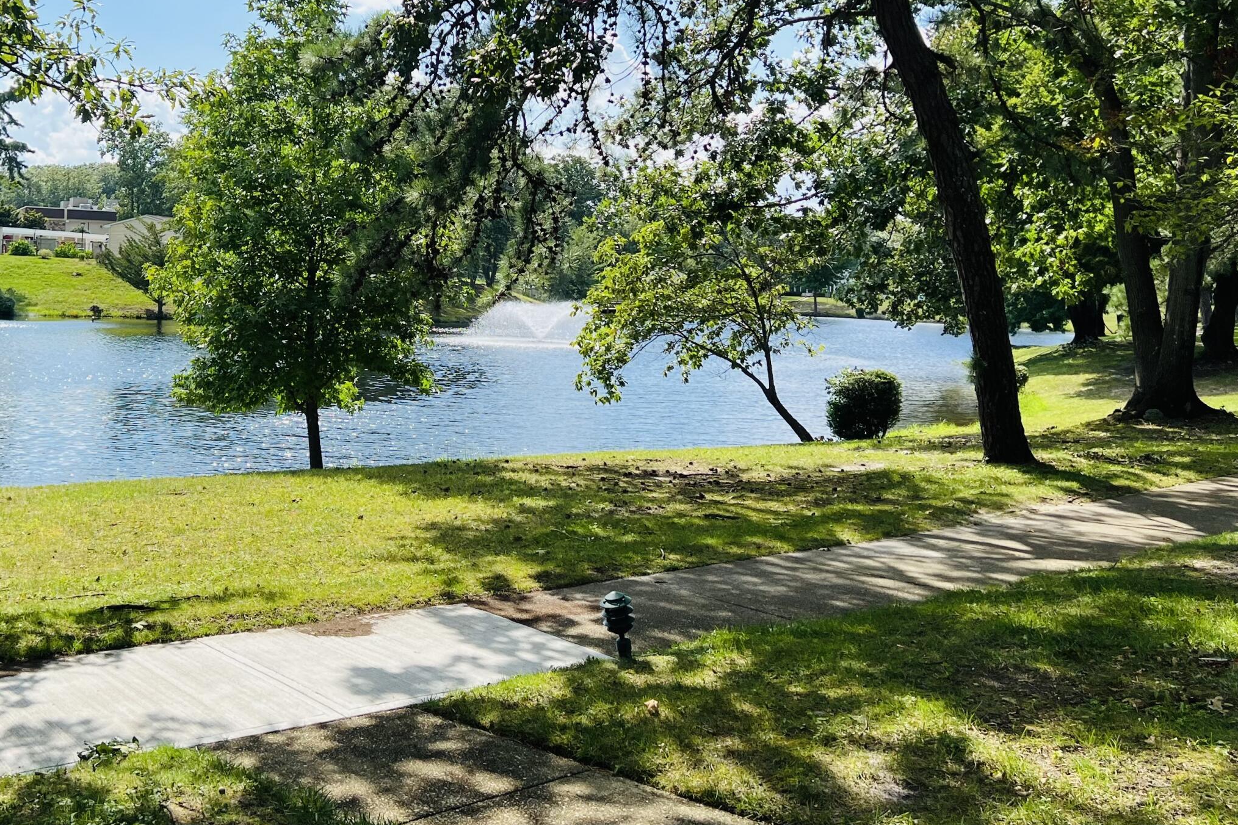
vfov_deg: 33.1
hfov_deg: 47.9
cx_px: 446
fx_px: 1375
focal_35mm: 40
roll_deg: -2.1
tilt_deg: -0.3
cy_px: 271
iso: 50
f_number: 1.5
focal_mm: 5.7
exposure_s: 1/2632
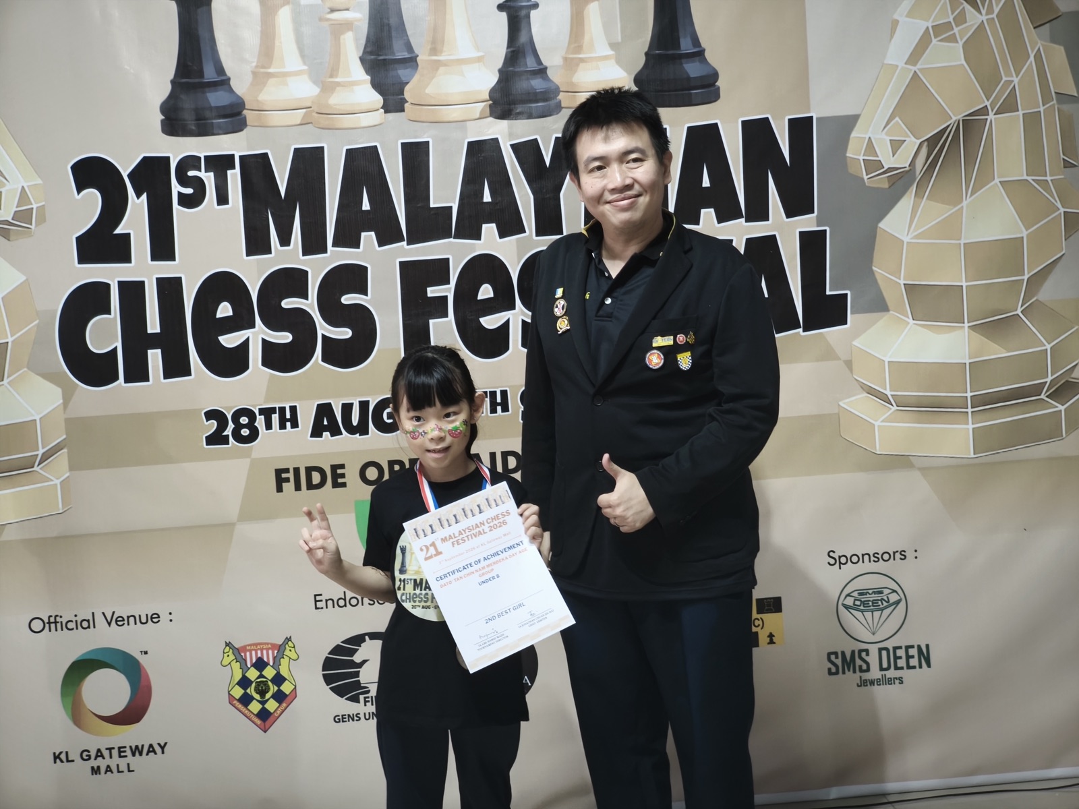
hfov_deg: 41.2
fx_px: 1434
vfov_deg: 31.5
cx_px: 540
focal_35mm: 46
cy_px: 404
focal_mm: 7.1
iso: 1000
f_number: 1.9
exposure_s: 1/50
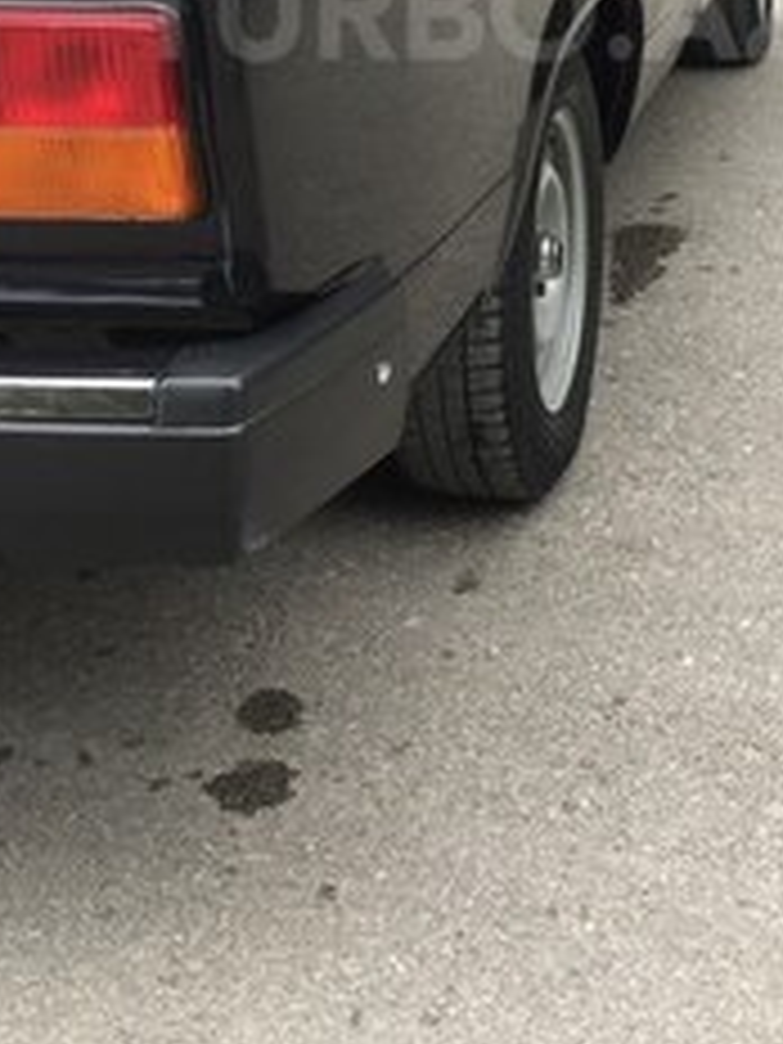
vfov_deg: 29.2
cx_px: 477
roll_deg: +0.2
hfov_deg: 23.6
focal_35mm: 62
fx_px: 1870
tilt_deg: -2.1
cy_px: 9
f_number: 2.2
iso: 32
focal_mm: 4.15
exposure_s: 1/151
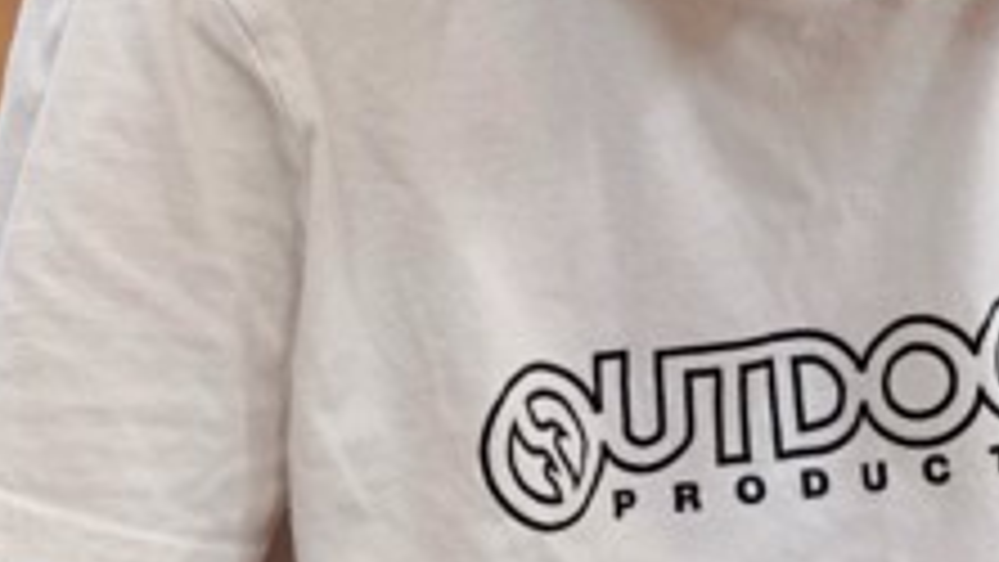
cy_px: 238
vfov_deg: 1.9
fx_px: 16533
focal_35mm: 624
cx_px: 994
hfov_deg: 3.5
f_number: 4
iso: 1000
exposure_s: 1/160
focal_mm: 147
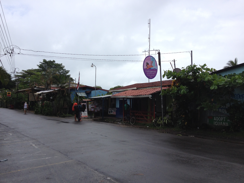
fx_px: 247
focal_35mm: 35
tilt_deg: -0.7
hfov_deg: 52.6
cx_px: 122
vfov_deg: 40.7
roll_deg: -0.6
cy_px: 92
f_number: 2.4
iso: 50
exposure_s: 1/1577
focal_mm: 4.28
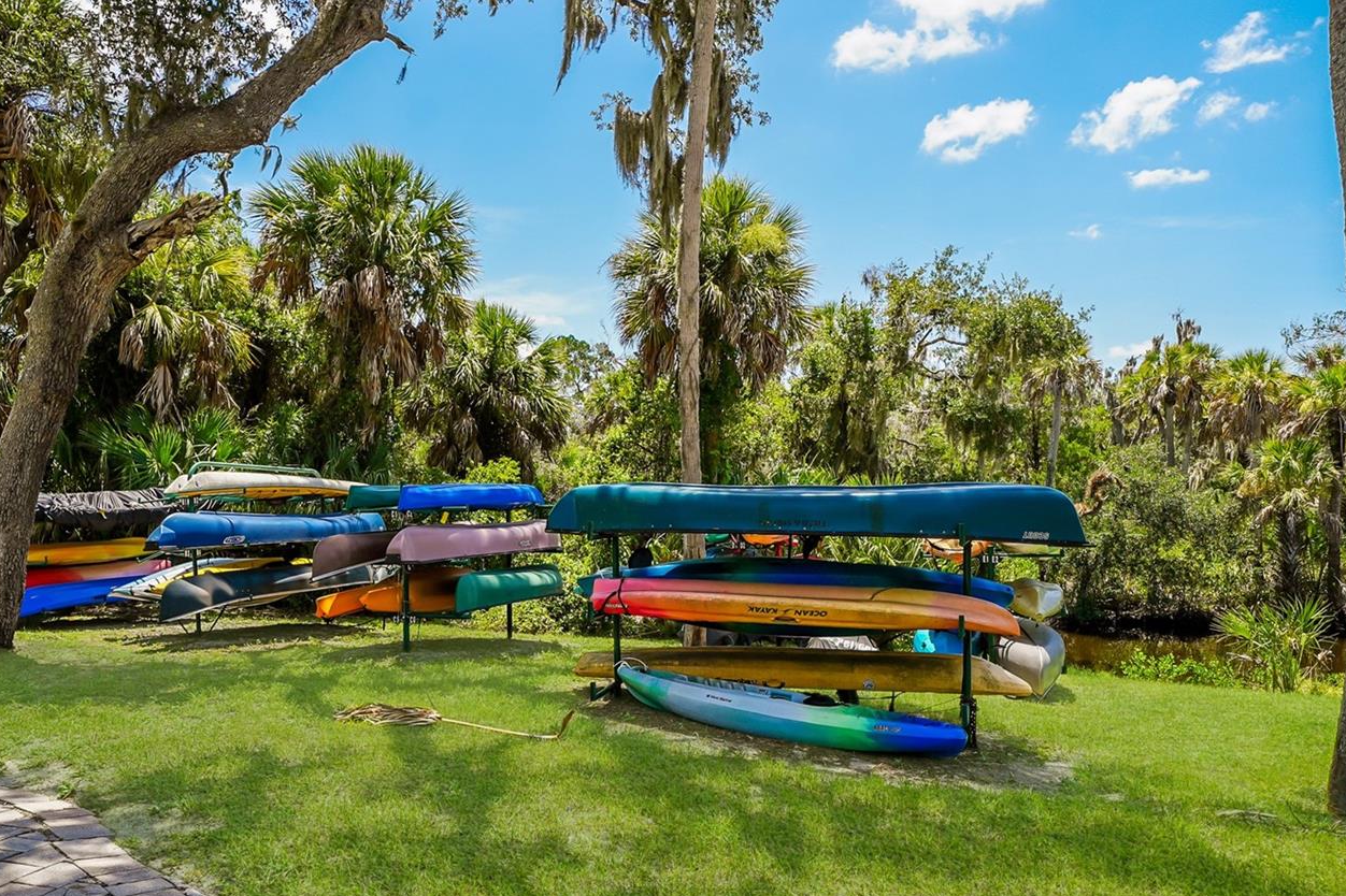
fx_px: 860
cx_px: 614
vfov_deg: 54.8
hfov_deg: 75.9
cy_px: 520
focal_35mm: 23
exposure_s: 1/320
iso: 80
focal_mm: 18
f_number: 5
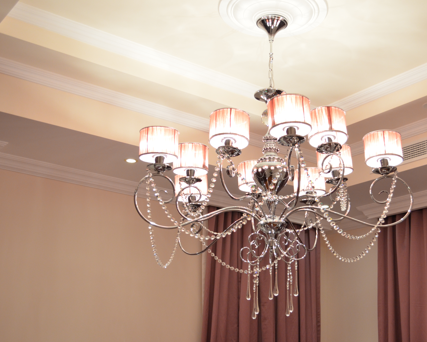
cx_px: 242
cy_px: 171
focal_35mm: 51
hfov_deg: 36.6
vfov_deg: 29.7
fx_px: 644
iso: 1000
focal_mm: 30
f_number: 5
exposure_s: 1/30
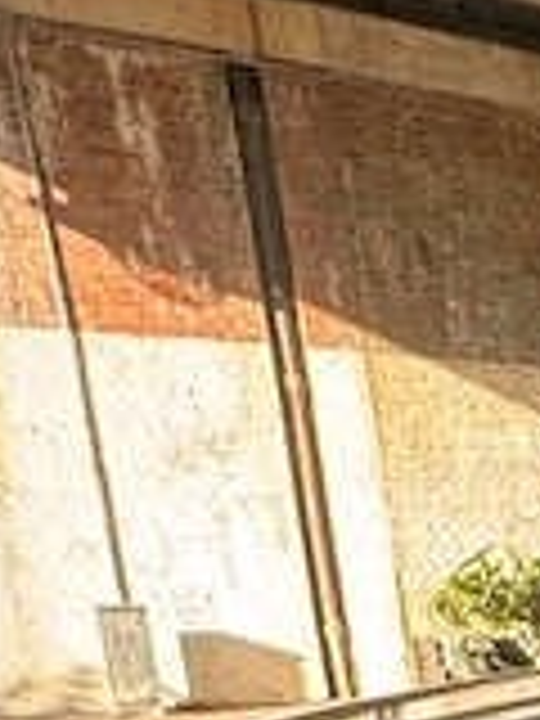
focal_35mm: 70
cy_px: 1022
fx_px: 1456
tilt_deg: -16.7
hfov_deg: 16.1
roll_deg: -0.2
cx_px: 1094
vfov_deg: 23.4
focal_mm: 2.22
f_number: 2.2
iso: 100
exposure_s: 1/99
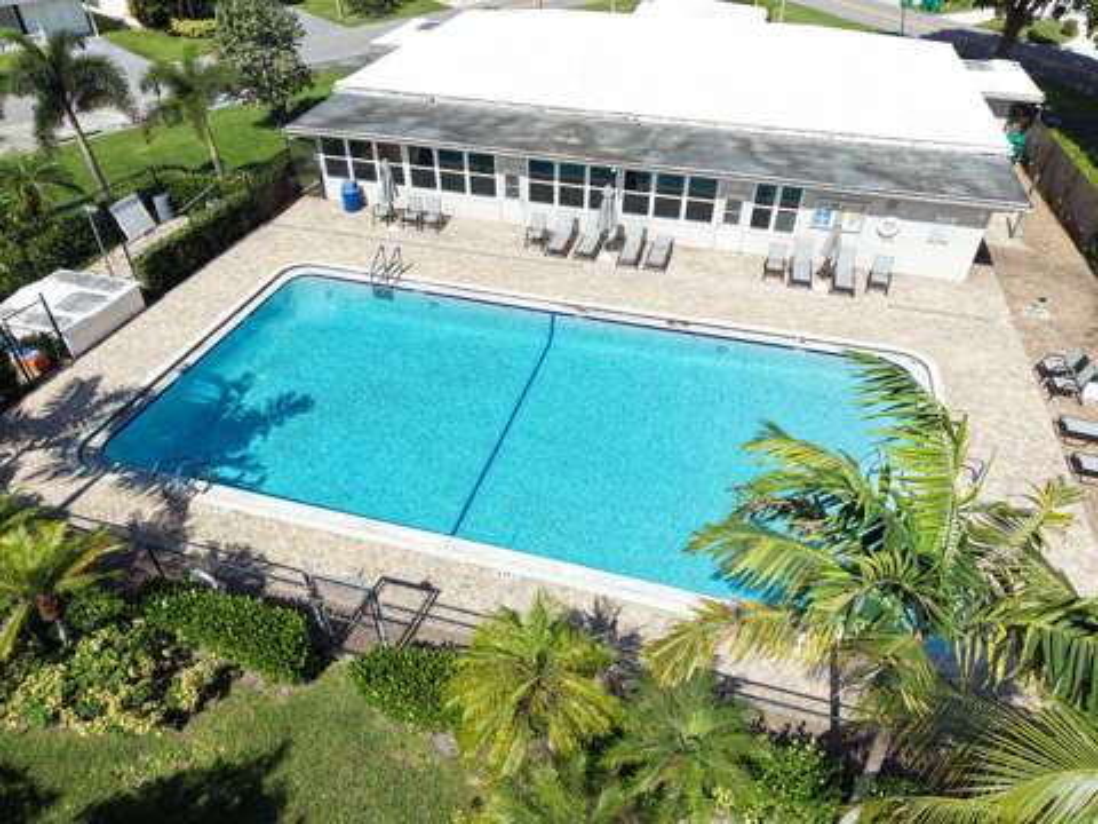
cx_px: 549
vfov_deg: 56.8
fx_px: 761
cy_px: 412
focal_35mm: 24
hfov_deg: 71.6
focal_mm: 8.67
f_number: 1.8
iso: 100
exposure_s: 1/2500
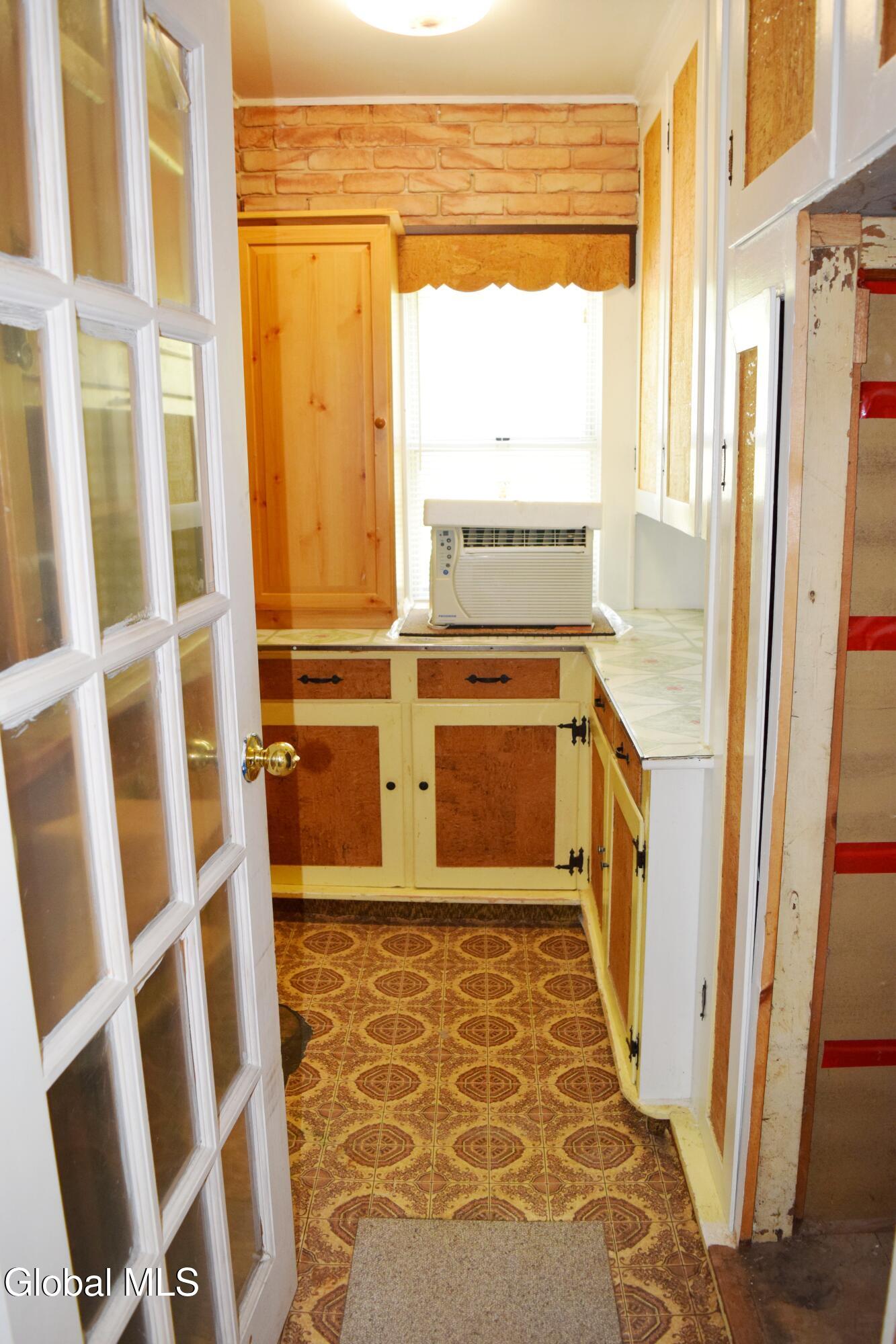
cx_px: 448
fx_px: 1008
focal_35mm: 27
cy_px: 672
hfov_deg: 47.9
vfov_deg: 67.4
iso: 800
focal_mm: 18
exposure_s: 1/80
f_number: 4.5
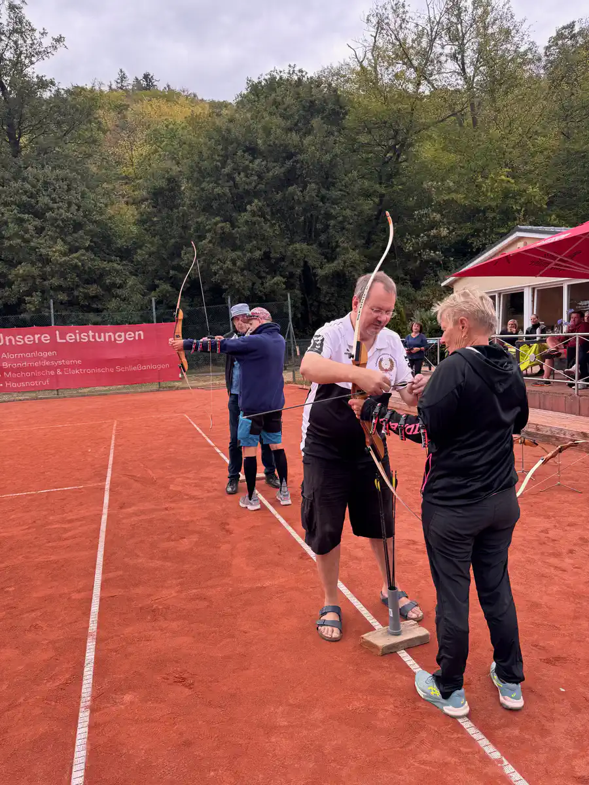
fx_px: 544
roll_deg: +0.7
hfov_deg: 56.8
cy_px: 392
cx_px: 294
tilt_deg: -4.2
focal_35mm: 24
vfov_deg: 71.6
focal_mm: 6.76
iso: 80
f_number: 1.78
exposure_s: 1/336
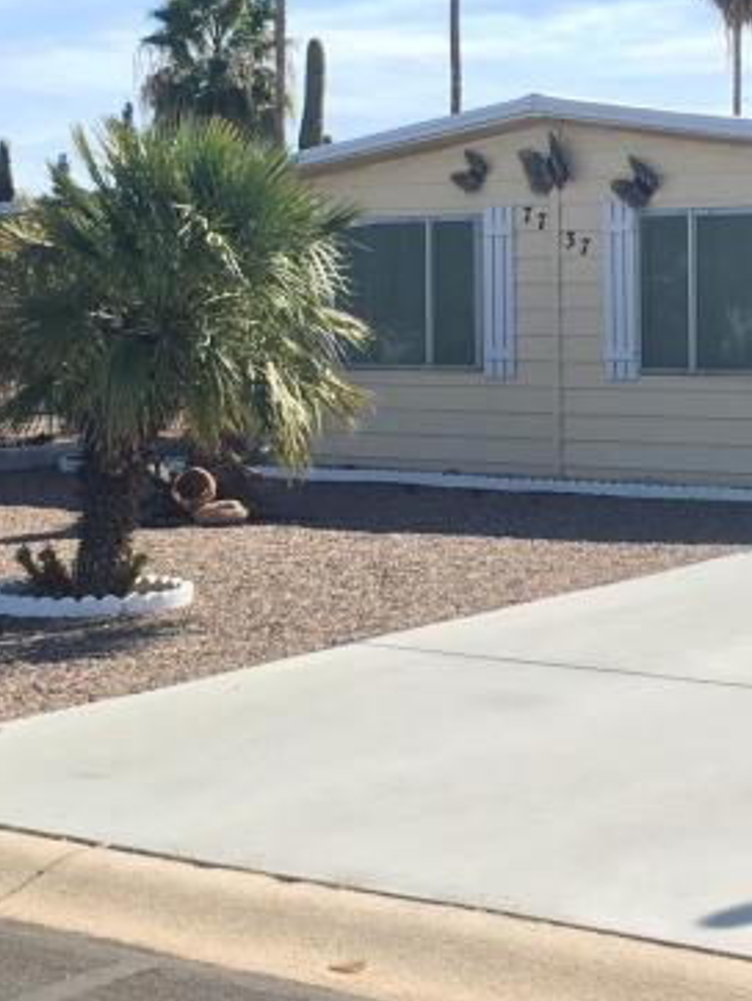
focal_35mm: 82
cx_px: 531
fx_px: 2372
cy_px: 340
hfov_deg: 17.9
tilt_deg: +0.5
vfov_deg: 23.7
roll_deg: +0.0
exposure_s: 1/793
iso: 25
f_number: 2.2
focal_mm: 4.15
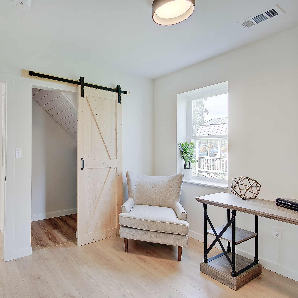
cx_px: 95
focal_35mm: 20
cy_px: 151
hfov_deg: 72.1
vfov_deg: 74.8
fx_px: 195
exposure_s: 1/5
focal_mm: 10
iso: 100
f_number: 9
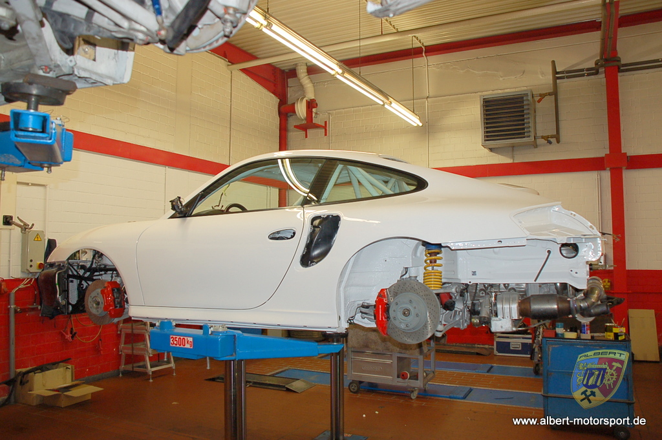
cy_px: 220
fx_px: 551
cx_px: 331
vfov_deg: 43.5
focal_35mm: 30
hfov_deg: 62.0
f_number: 3.5
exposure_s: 1/60
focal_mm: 20
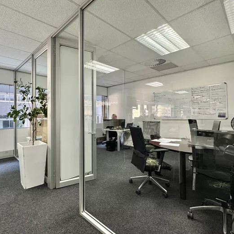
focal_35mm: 19
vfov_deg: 77.7
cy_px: 115
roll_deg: +0.6
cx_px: 90
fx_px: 145
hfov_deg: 76.5
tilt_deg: +0.8
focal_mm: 2.22
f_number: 2.2
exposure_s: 1/50
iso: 160
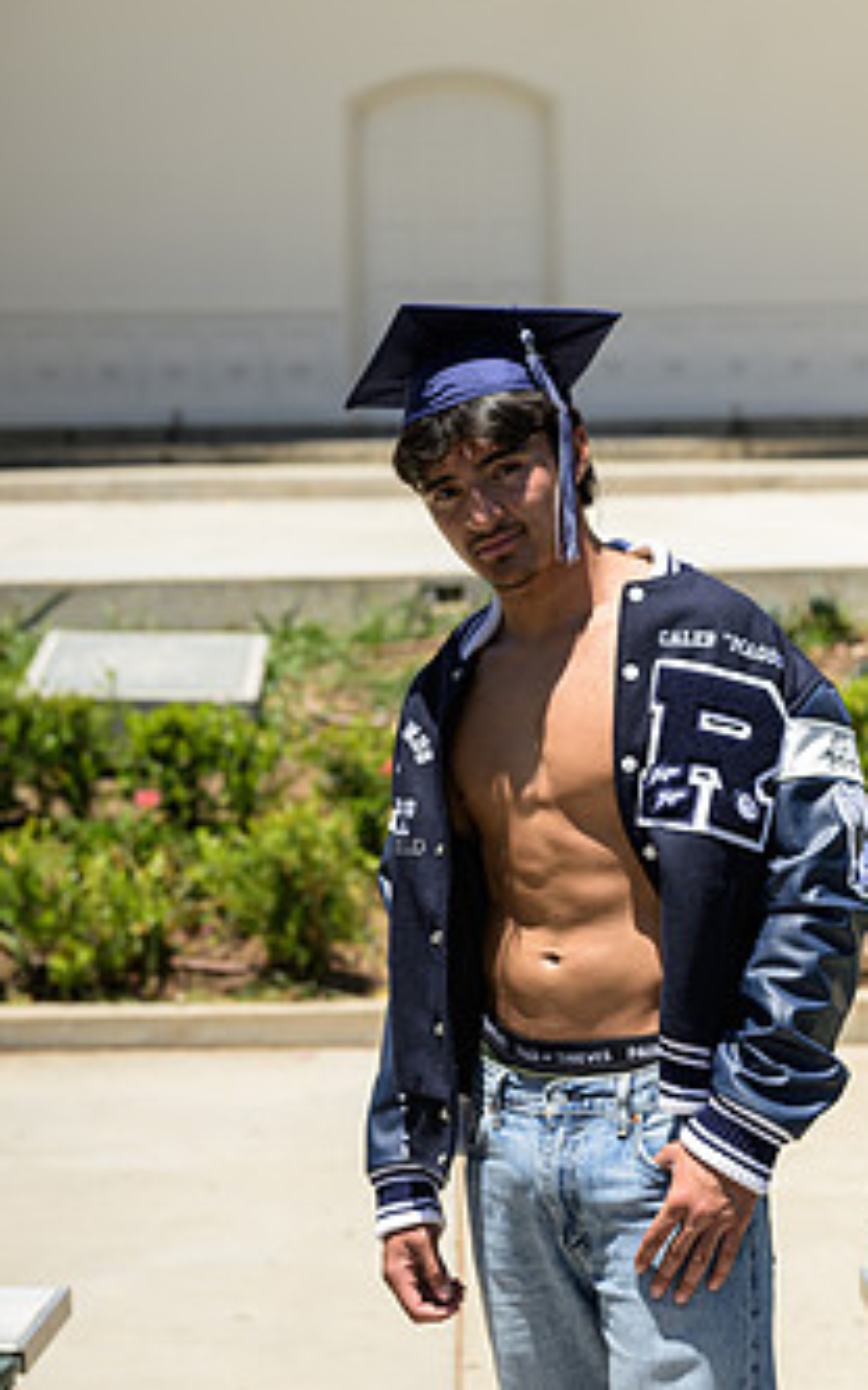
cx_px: 551
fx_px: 3446
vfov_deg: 22.8
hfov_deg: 14.3
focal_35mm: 91
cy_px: 643
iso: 800
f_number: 4
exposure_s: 1/6400
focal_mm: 66
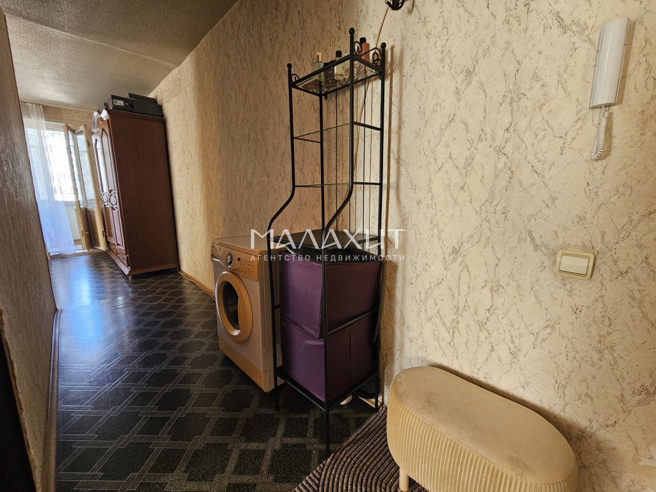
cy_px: 246
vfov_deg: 89.9
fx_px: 246
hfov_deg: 106.2
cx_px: 328
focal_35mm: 13
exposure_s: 1/50
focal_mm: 2.2
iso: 320
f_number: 2.2
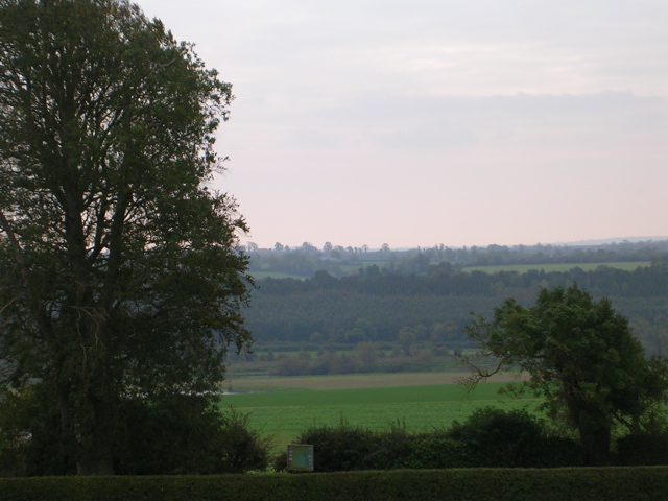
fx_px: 2219
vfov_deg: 12.9
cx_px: 334
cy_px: 250
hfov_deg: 17.1
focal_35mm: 115
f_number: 4.9
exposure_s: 1/181
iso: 50
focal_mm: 17.4
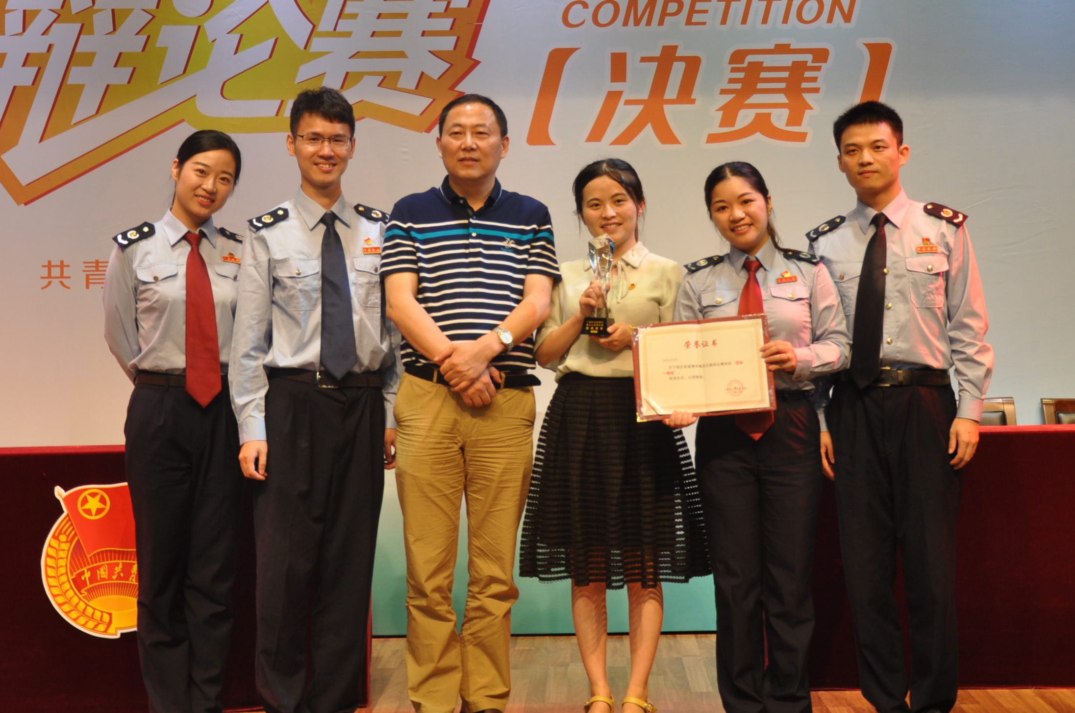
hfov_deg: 30.5
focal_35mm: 66
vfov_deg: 20.4
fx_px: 1968
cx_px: 552
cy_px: 200
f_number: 5
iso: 320
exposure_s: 1/25
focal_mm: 30
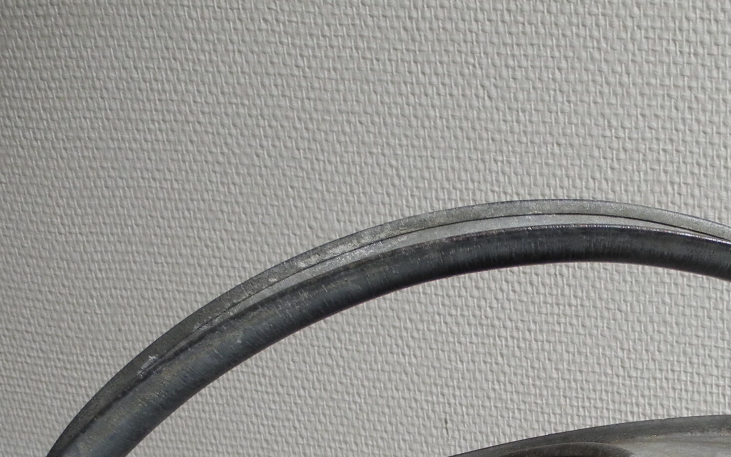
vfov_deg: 16.4
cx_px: 841
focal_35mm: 73
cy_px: 664
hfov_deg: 25.7
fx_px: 1454
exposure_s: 1/30
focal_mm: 6
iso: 177
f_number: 2.8
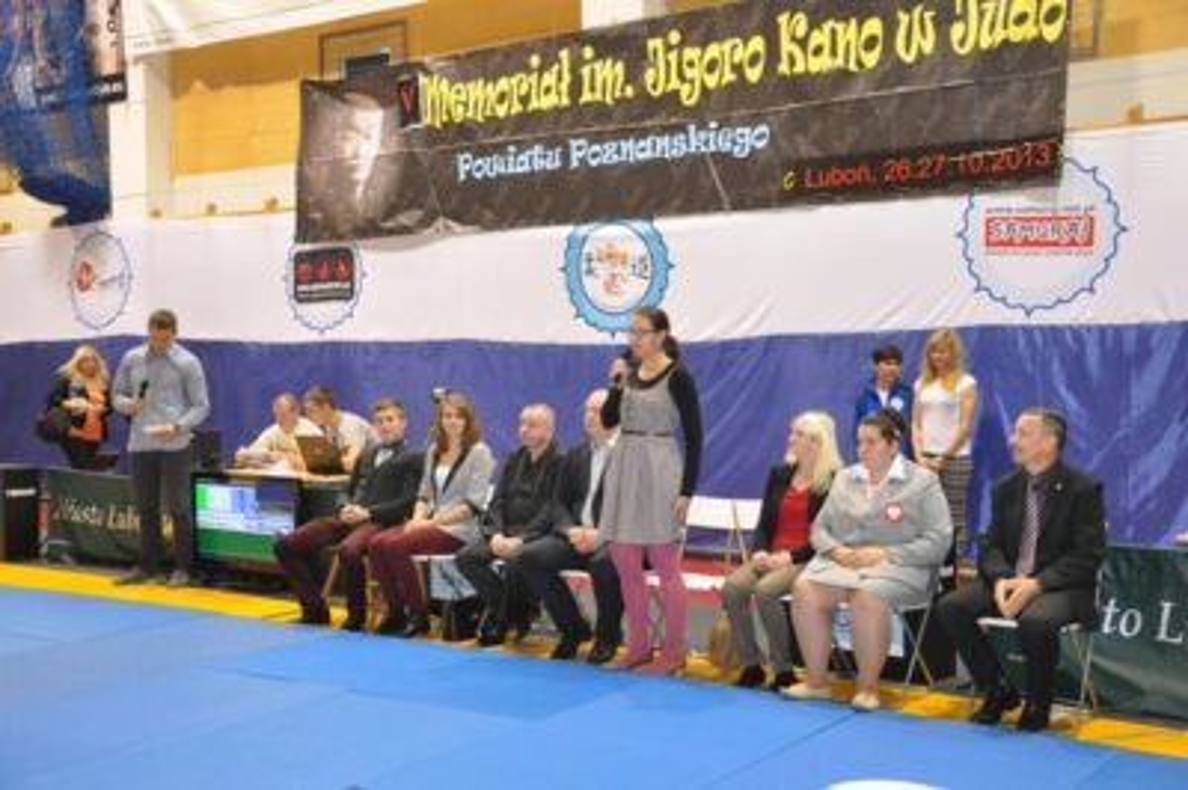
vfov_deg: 29.8
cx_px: 594
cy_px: 395
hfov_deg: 43.6
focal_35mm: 45
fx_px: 1484
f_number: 5
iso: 2000
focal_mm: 30
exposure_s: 1/60
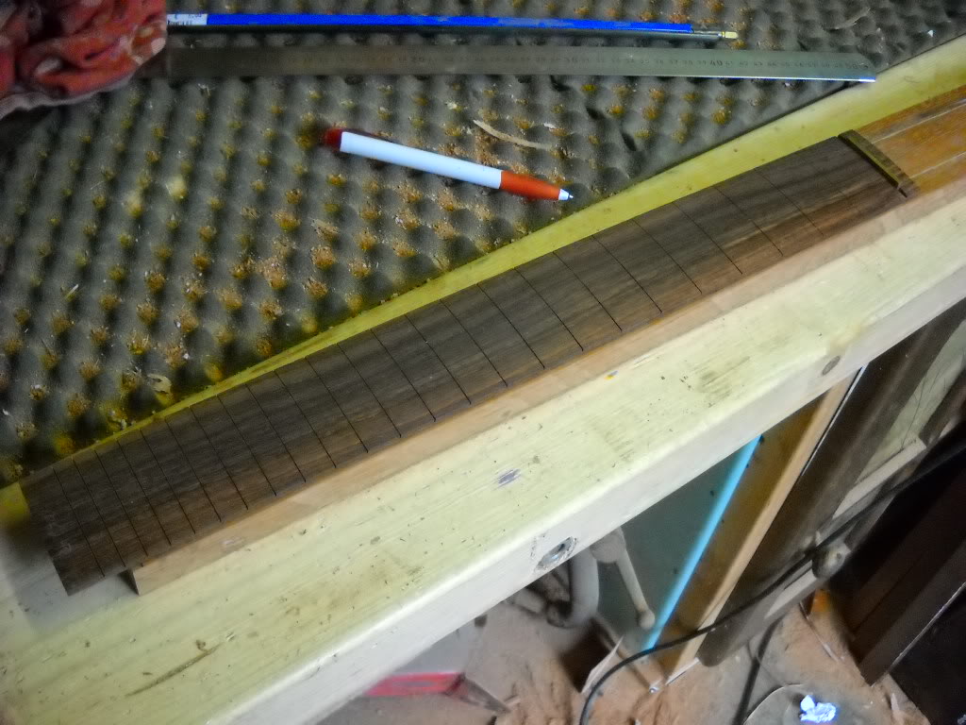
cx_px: 483
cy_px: 362
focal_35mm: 41
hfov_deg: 45.8
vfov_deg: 35.1
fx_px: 1144
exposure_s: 1/74
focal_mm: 6.72
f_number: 3.1
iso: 800
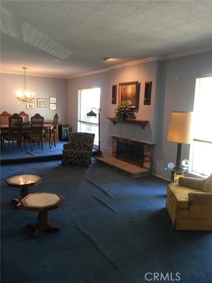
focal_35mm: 29
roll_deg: -1.7
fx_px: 237
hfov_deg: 48.2
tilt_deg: -8.8
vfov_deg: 61.7
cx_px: 106
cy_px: 142
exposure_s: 1/30
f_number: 2.2
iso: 100
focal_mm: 4.15
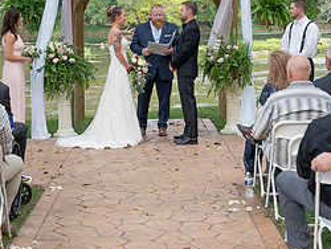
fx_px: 881
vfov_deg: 16.0
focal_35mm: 92
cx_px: 151
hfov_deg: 21.3
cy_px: 58
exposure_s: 1/200
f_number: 4
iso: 250
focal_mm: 41
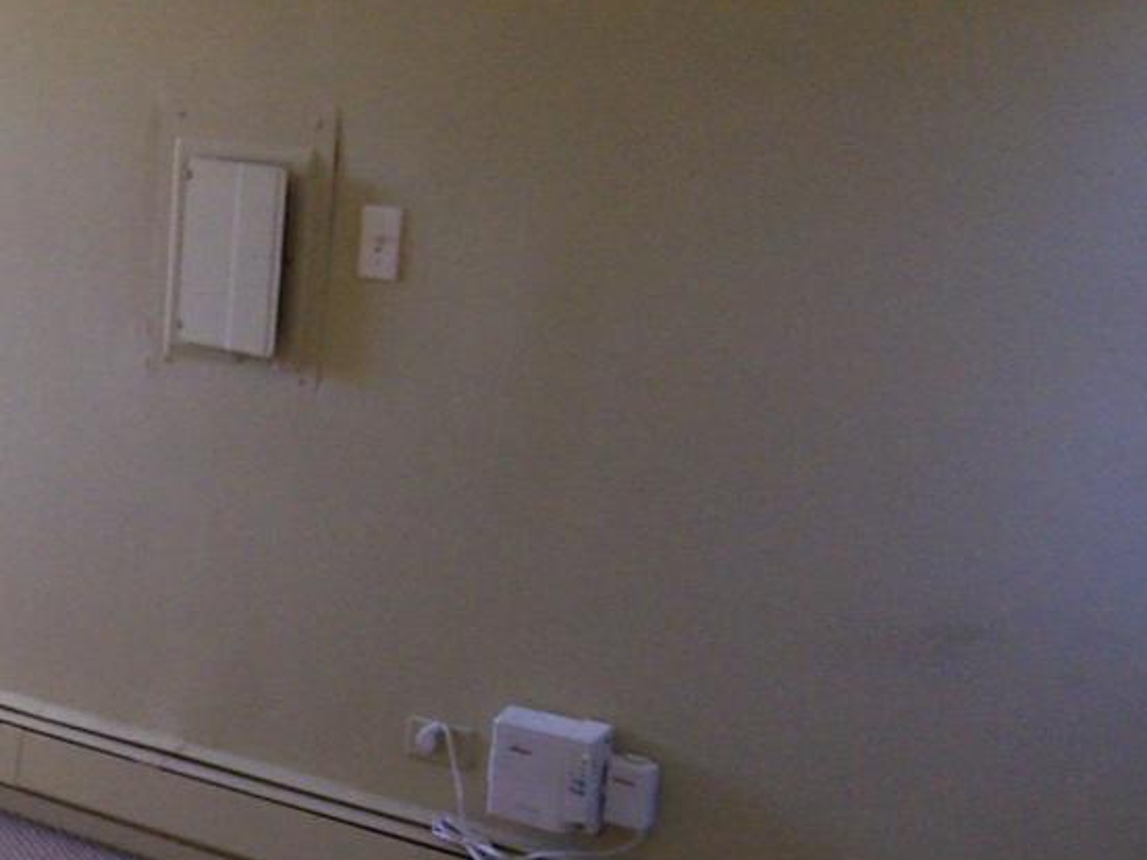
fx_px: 1988
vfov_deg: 24.2
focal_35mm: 60
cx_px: -33
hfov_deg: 29.7
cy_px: 636
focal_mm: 3.8
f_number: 2.8
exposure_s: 1/30
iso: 160
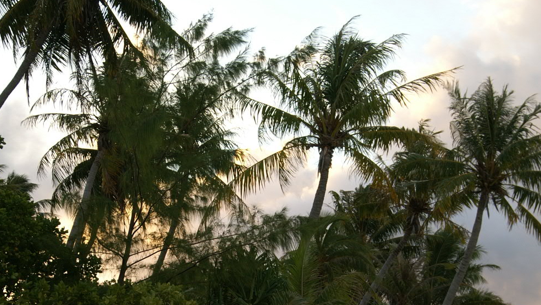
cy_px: 242
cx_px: 268
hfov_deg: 25.4
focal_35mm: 84
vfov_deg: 14.4
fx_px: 1202
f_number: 7.1
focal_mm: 35
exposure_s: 1/60
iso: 100
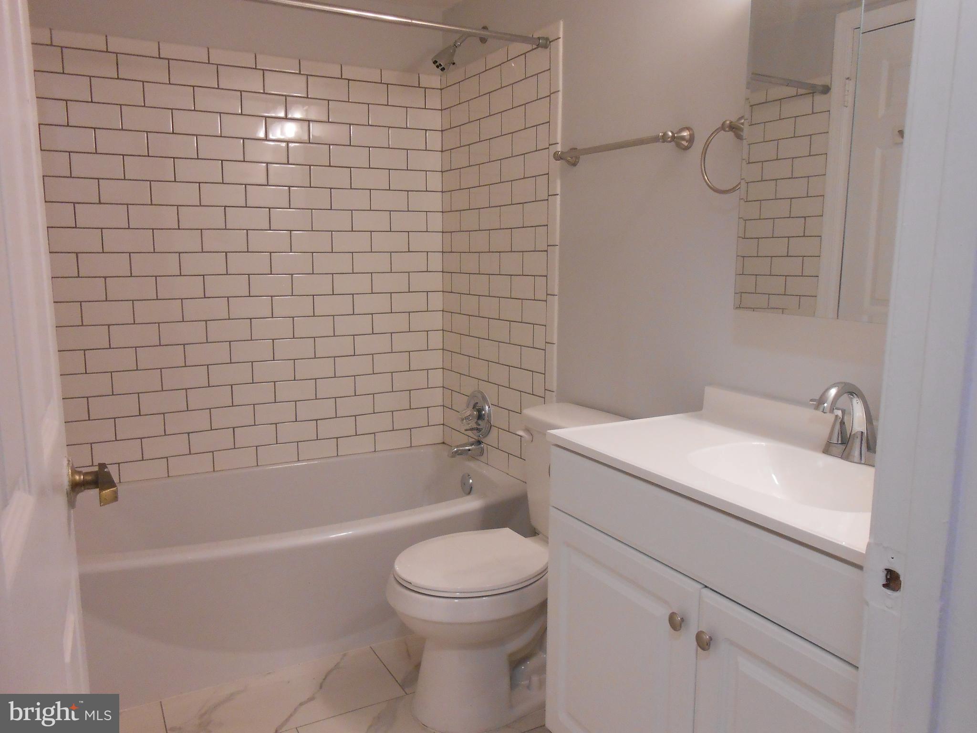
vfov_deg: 53.1
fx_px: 734
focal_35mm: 26
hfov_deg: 67.3
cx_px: 488
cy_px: 366
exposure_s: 1/30
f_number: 3.5
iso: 250
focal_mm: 4.6
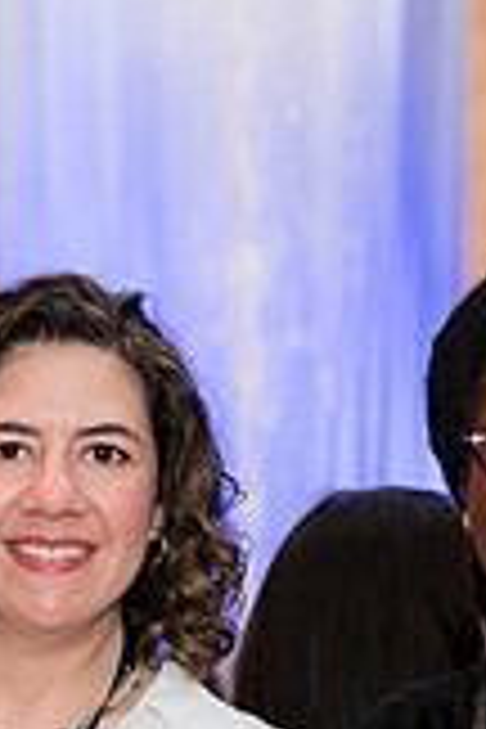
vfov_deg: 10.9
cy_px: 783
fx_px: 3766
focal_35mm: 186
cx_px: -81
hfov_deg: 7.3
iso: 800
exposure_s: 1/100
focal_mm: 52
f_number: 4
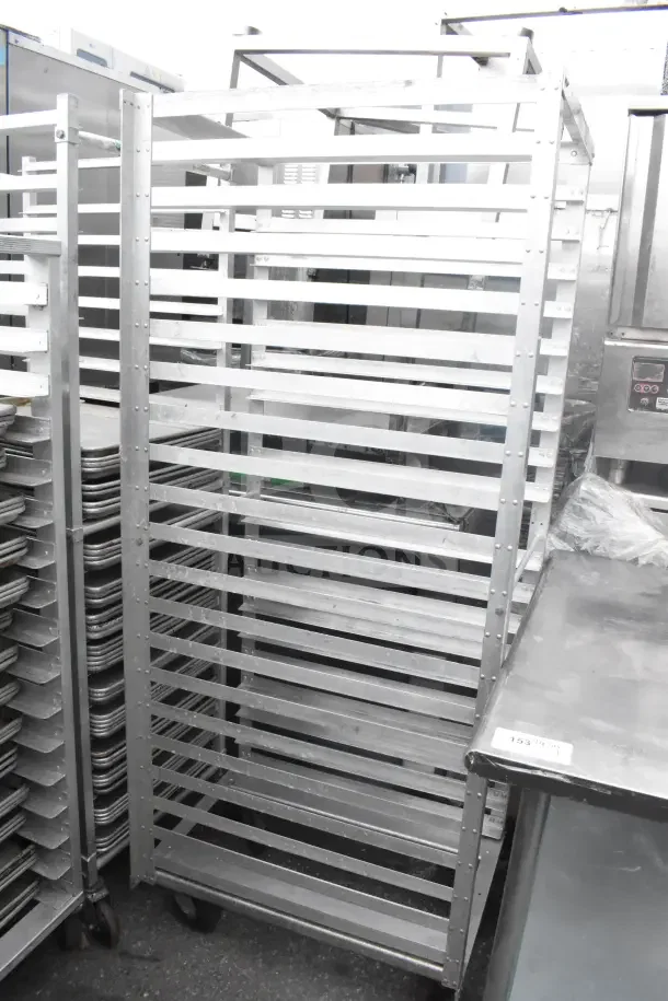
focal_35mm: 27
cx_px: 334
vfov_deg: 67.4
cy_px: 500
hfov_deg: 47.9
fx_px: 751
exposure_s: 1/800
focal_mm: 18
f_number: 14
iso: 6400
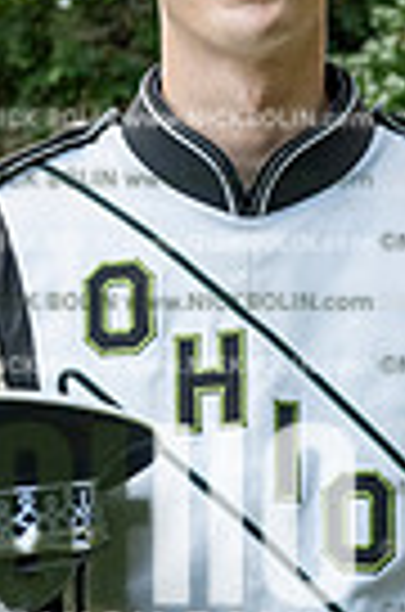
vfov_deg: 13.1
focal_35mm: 156
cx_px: 166
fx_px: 2646
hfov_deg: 8.8
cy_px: 549
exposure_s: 1/640
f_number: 5.6
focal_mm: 47
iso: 1000
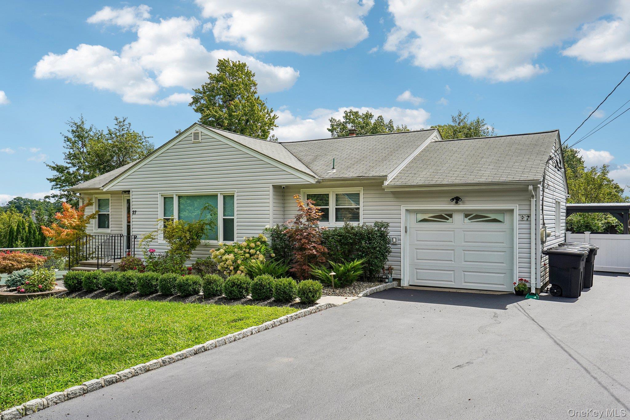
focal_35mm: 30
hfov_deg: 61.9
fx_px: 525
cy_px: 210
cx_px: 315
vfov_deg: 43.6
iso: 100
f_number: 8
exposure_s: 1/250
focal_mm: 30
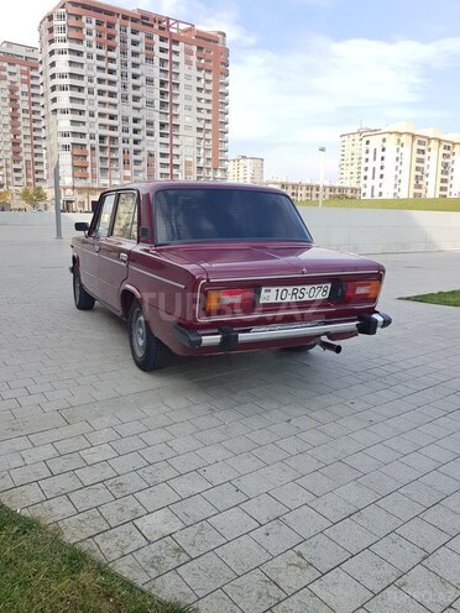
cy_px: 306
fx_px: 461
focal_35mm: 26
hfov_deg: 53.1
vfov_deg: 67.3
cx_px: 230
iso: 40
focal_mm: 4.2
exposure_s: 1/776
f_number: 1.7
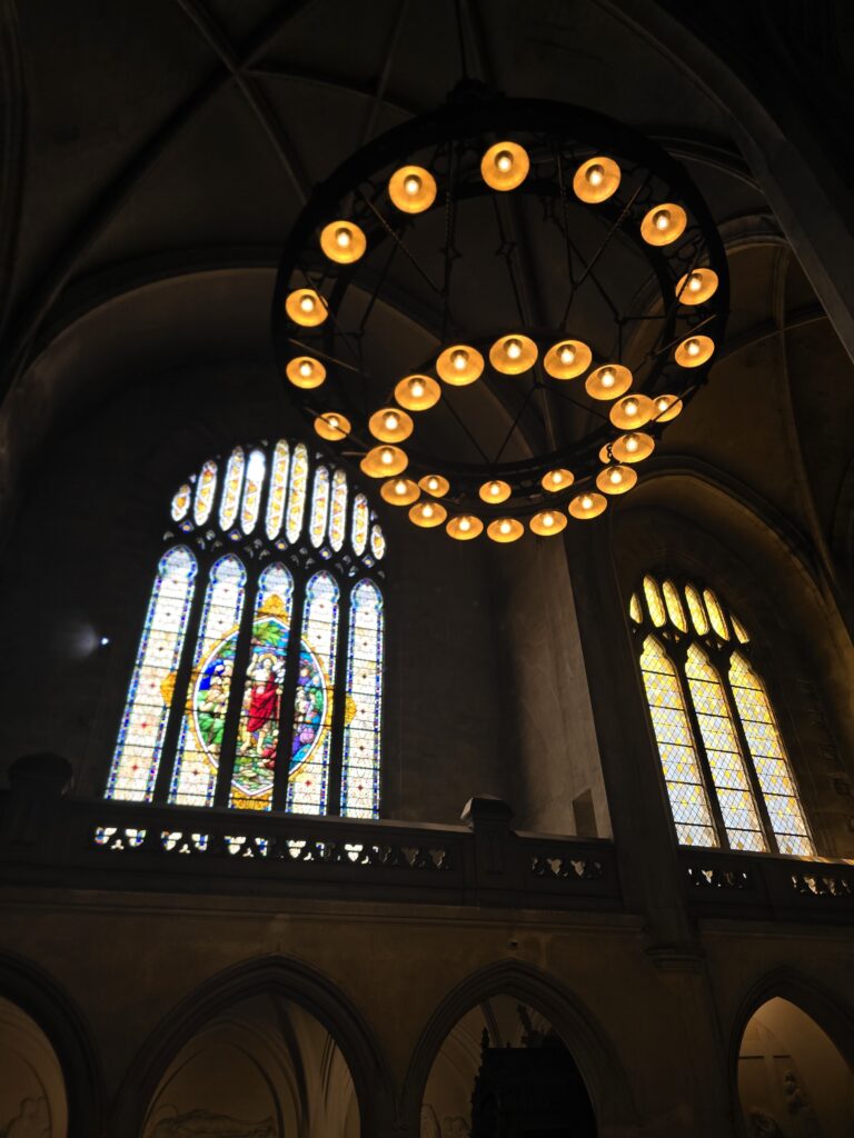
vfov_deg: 73.9
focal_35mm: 23
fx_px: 757
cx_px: 427
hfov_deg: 58.9
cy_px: 569
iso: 20
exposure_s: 1/100
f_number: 1.7
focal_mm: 6.3
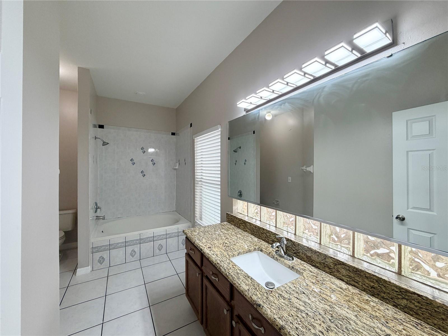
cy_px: 168
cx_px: 224
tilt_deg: +0.4
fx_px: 181
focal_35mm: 14
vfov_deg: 85.7
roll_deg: +0.4
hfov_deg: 102.1
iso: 160
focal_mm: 2.22
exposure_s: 1/120
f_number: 2.2
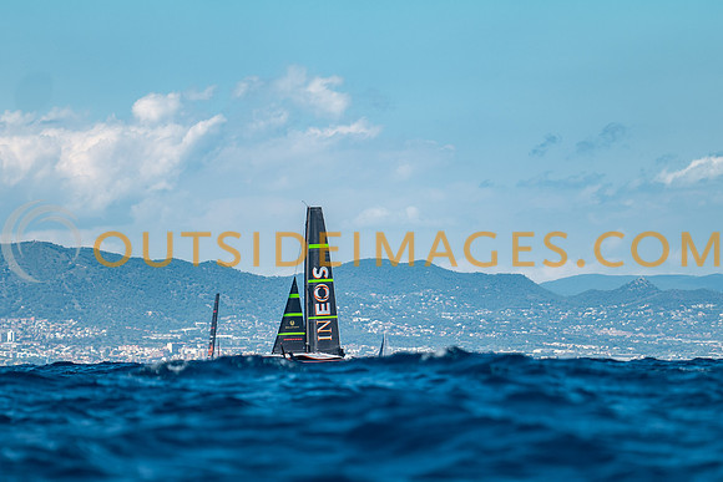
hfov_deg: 7.3
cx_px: 361
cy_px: 338
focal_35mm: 282
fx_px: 5665
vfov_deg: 4.9
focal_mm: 200
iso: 100
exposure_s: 1/1250
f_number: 2.8
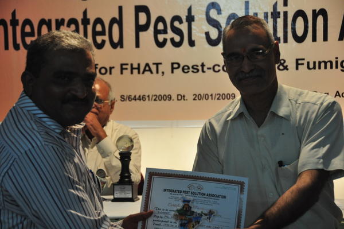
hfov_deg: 21.9
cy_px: 114
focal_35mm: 93
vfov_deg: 14.7
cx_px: 172
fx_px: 888
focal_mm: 62
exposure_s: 1/60
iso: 800
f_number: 5
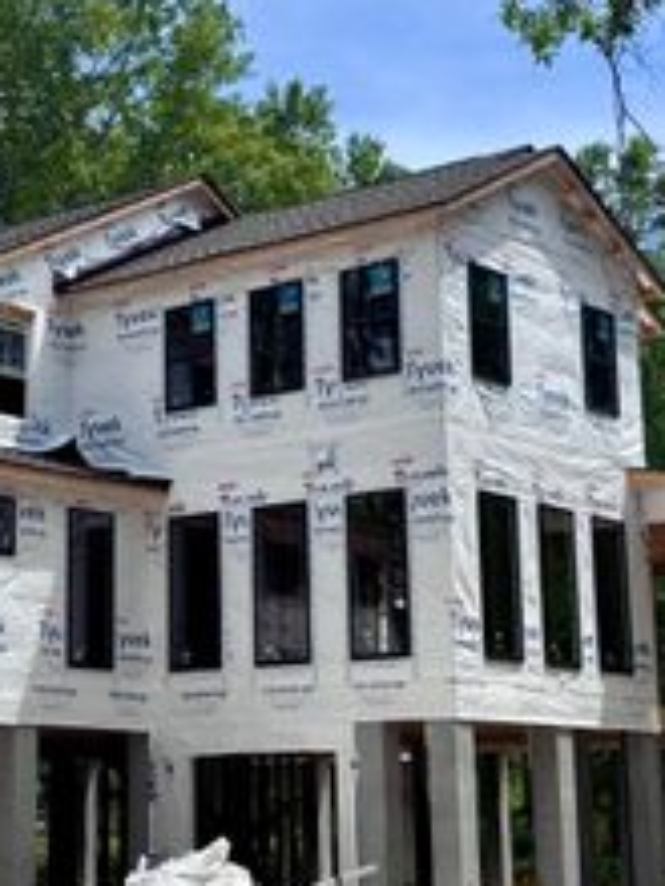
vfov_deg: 24.7
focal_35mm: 79
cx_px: 149
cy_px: 373
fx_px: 2024
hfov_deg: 18.5
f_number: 1.6
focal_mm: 5.96
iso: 50
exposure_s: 1/3937
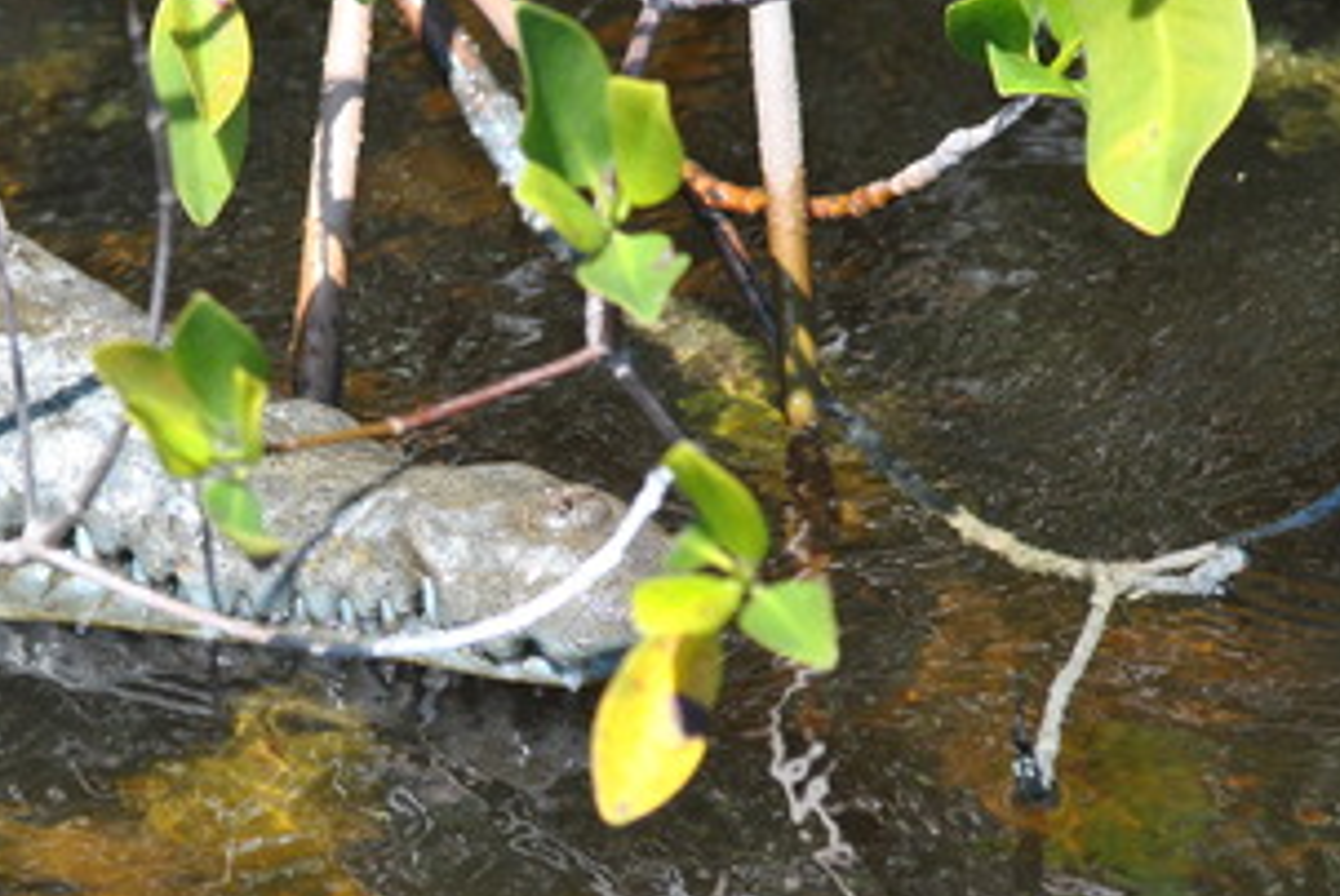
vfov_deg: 3.5
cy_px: 623
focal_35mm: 390
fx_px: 14530
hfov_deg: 5.3
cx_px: 280
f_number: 4.8
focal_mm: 140
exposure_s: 1/500
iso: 250
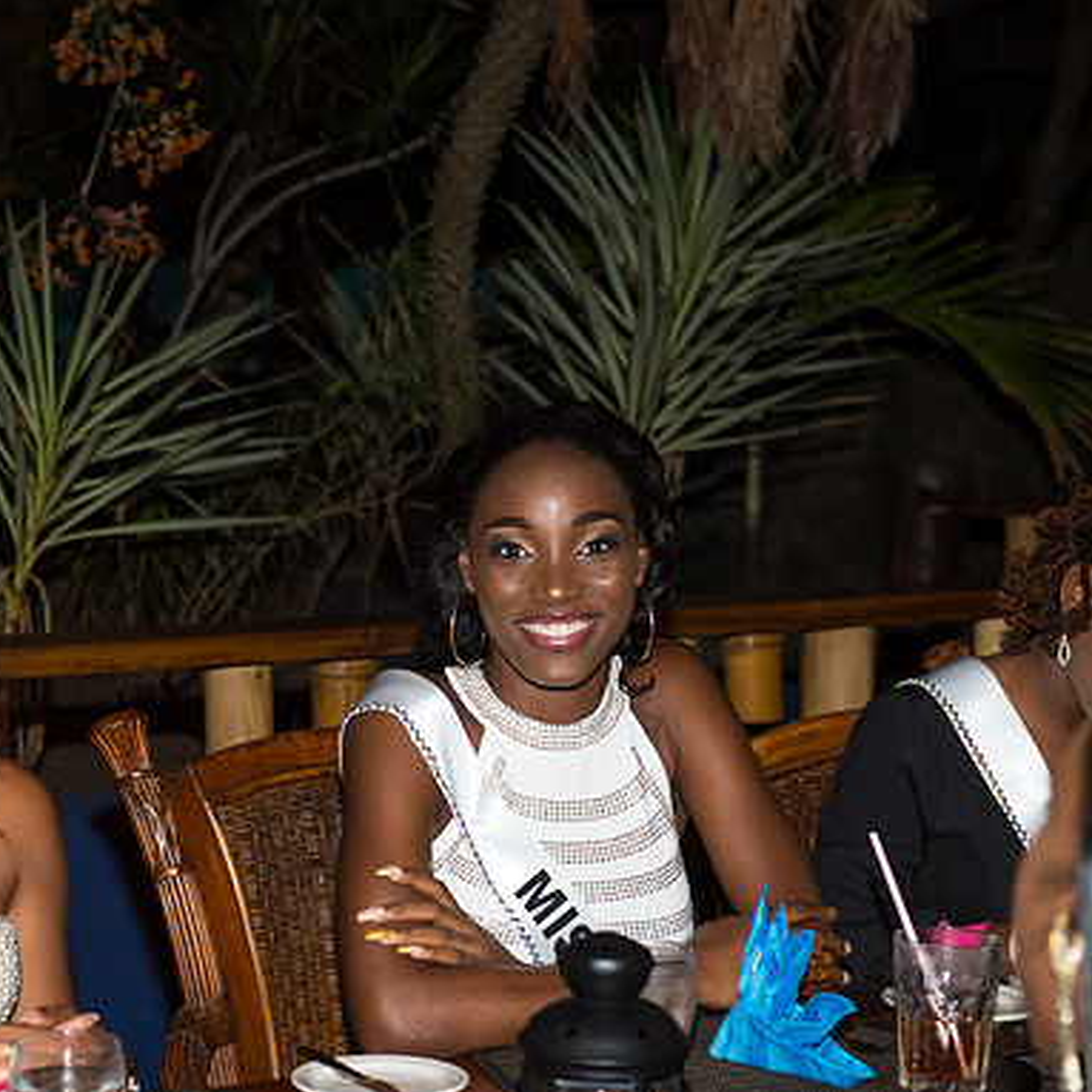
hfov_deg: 19.2
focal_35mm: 90
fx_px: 3212
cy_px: 546
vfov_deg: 19.3
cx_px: 279
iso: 400
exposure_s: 1/100
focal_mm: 70
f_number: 5.6
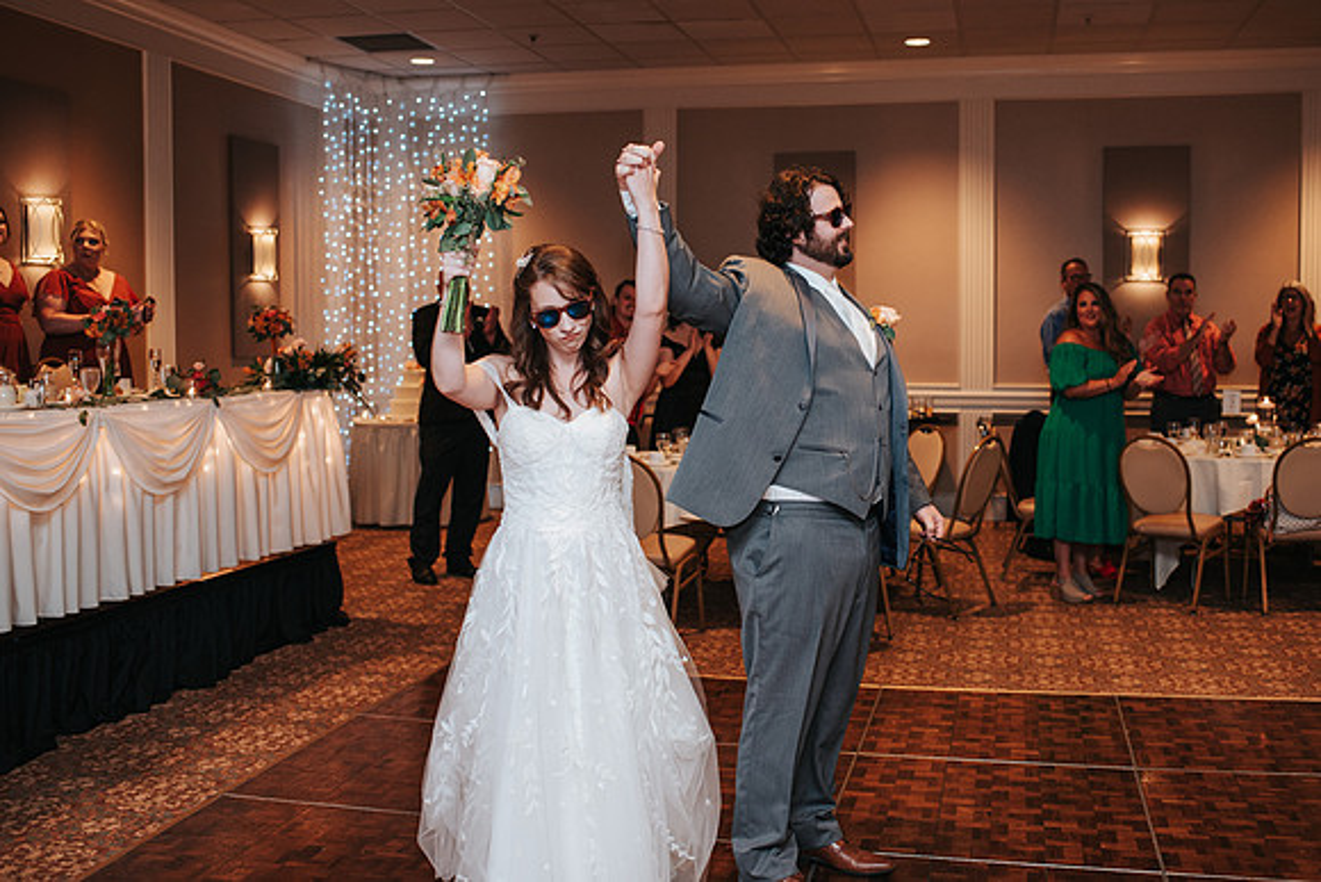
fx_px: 1412
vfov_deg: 34.7
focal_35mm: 38
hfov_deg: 50.1
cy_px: 402
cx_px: 719
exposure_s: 1/160
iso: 1000
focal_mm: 35
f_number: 2.8
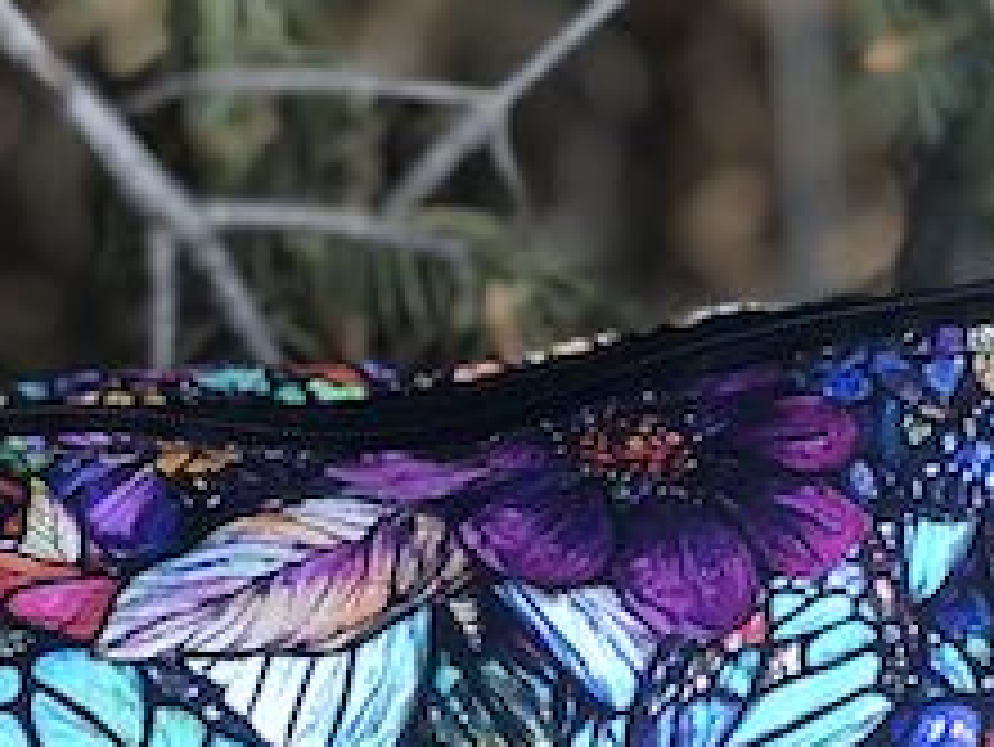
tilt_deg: -66.1
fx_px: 4741
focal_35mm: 165
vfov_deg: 8.9
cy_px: 864
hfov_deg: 11.8
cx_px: -126
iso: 100
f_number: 2.8
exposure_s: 1/30
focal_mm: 6.6
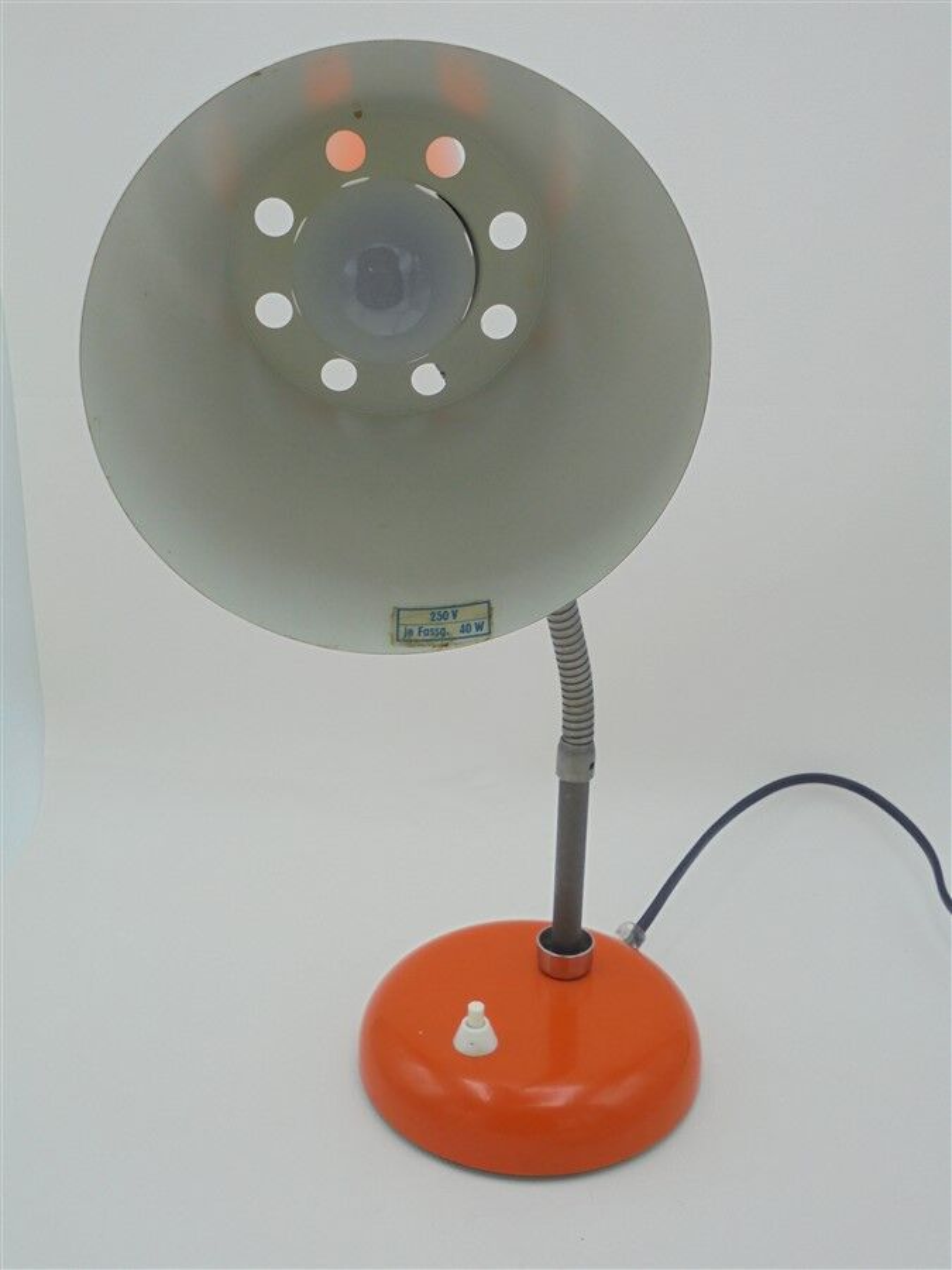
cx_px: 476
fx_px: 1247
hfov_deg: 41.8
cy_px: 635
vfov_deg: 54.0
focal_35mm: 34
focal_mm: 6.1
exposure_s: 1/60
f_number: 4
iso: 100
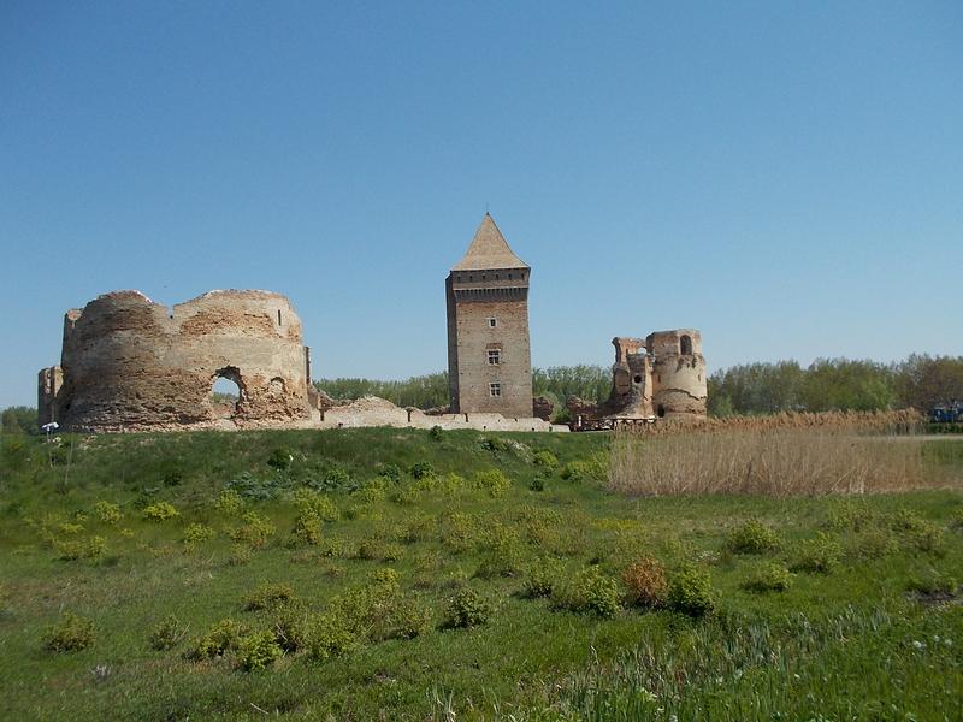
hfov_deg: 61.7
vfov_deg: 48.2
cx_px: 482
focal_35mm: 29
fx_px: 807
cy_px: 361
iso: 80
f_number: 3.3
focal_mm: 4.1
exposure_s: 1/1000
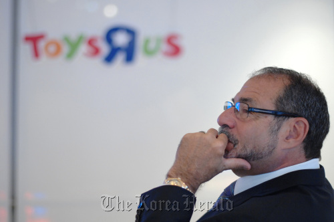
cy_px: 111
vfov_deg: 18.1
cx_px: 167
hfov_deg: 27.0
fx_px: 695
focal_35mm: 75
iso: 800
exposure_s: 1/200
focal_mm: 50
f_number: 1.6
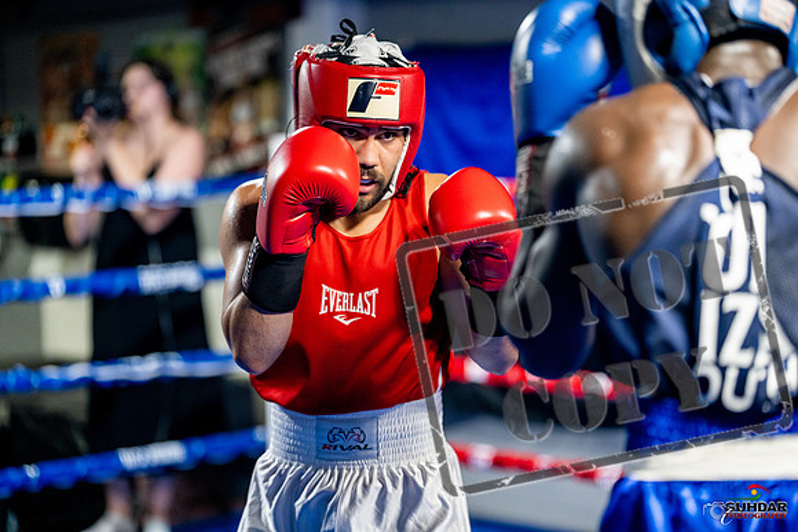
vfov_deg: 14.3
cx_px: 399
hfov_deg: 21.2
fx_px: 2128
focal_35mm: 96
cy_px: 266
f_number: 2
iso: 4000
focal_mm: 96
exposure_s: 1/800
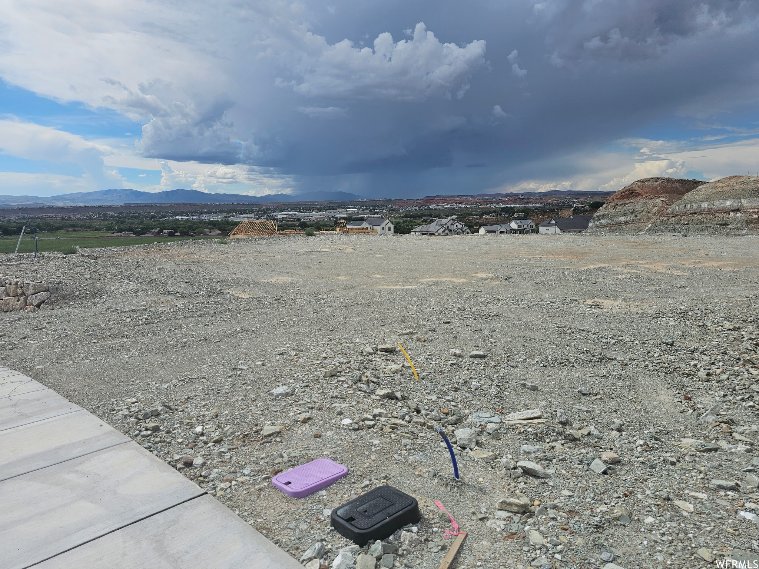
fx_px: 504
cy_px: 284
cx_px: 380
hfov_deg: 73.9
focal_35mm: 23
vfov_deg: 58.9
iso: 12
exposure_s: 1/1700
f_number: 1.7
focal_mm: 6.3
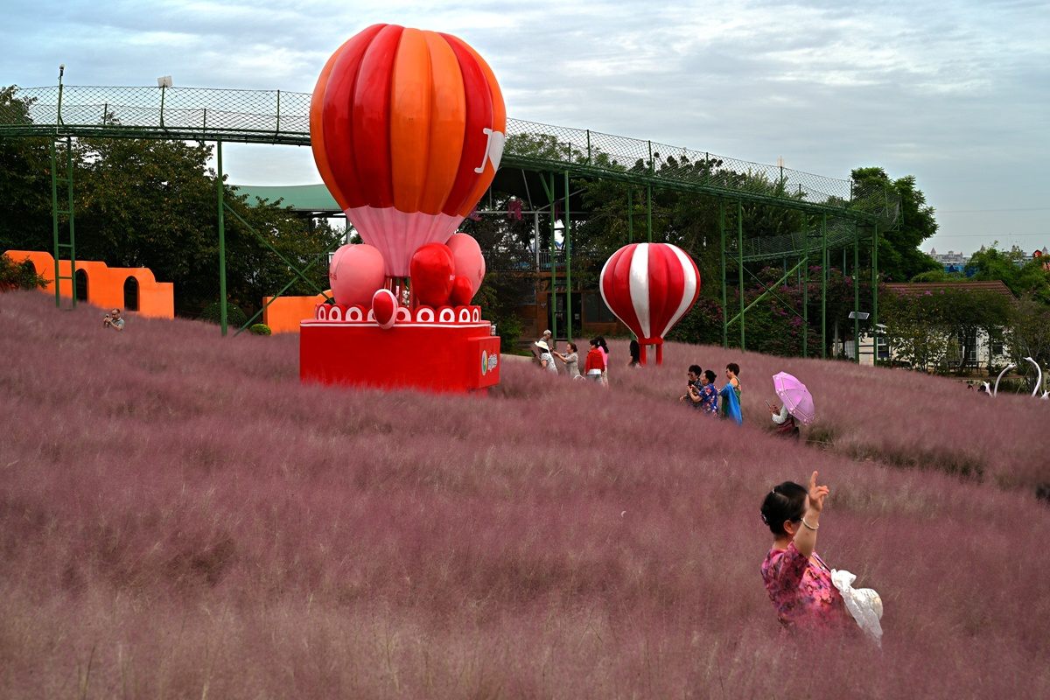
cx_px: 525
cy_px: 350
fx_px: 1487
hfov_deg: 38.9
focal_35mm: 51
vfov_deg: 26.5
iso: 100
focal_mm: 51
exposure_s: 1/250
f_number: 8
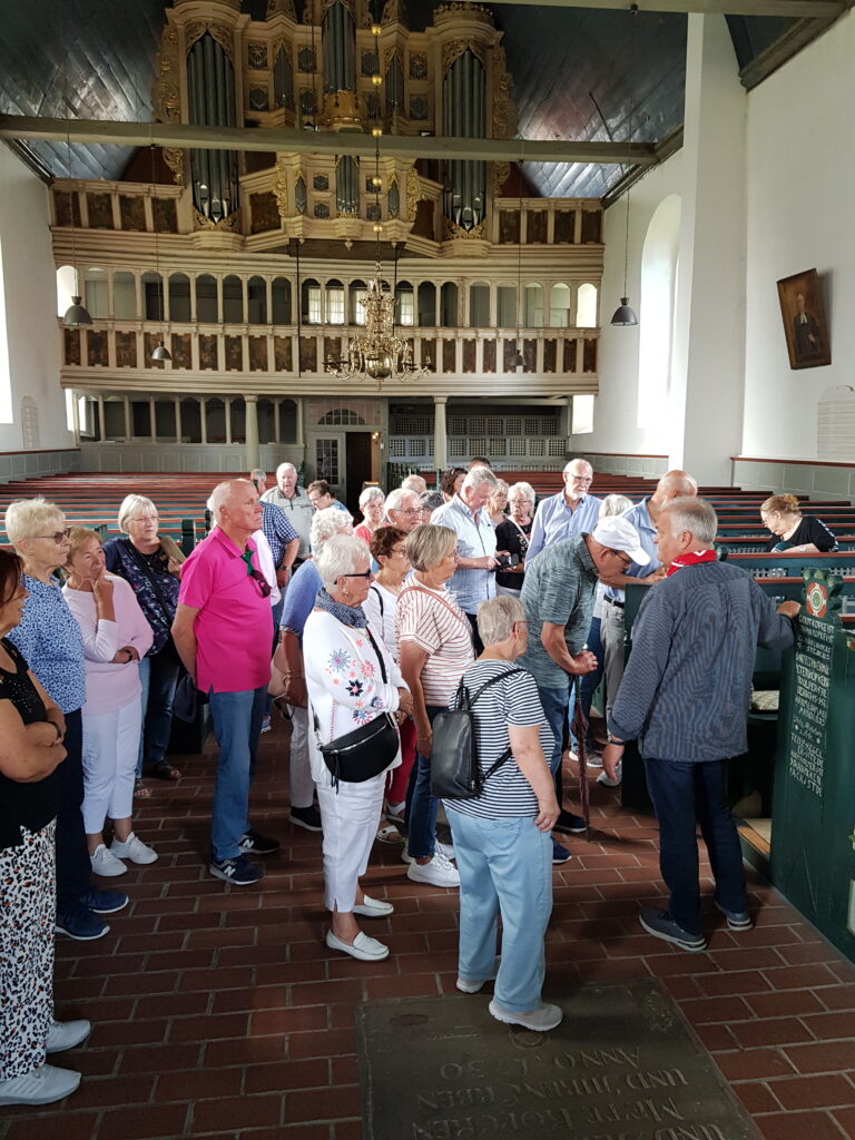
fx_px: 856
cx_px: 428
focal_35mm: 26
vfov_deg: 67.3
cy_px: 570
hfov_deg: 53.1
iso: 160
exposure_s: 1/33
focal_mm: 4.2
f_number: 1.7
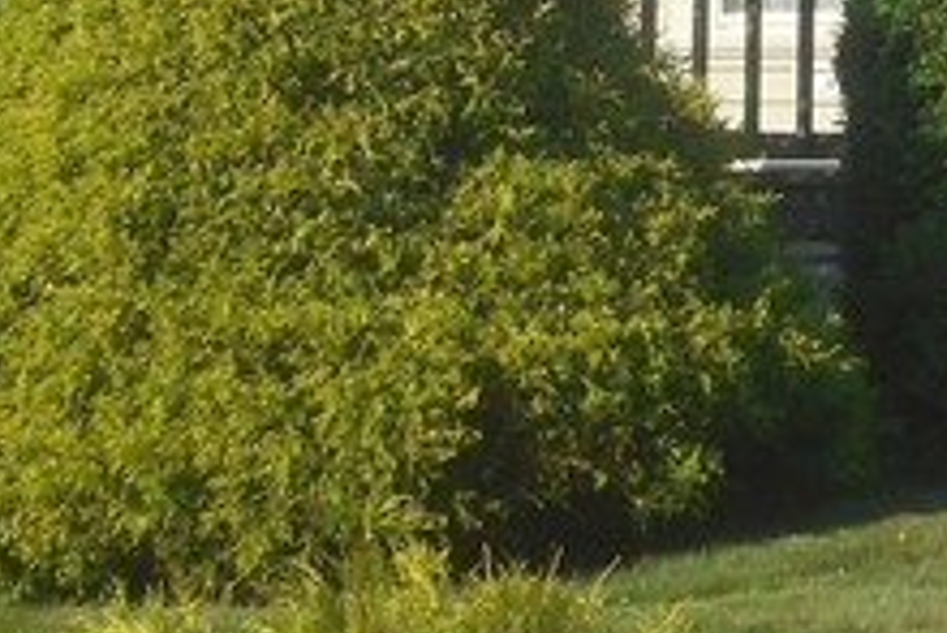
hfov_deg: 10.8
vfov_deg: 7.1
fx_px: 4975
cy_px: -405
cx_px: 727
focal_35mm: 189
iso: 80
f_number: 4.5
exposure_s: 1/320
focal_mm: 6.9
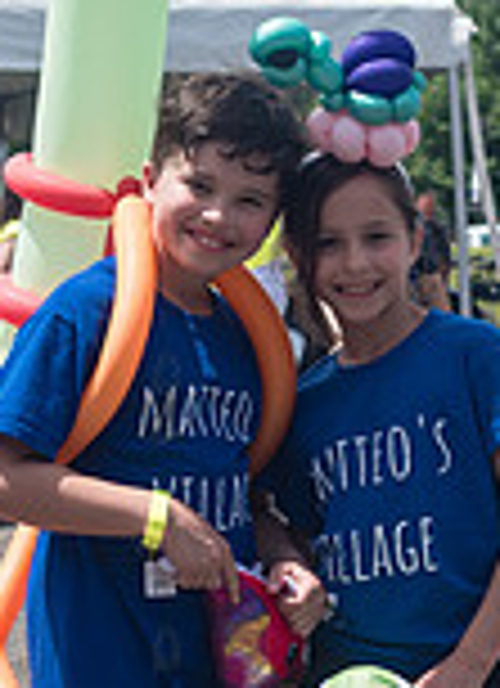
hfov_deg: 9.7
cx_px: 221
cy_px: 396
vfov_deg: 13.3
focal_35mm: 150
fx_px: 2952
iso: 200
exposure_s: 1/2000
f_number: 4
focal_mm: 35
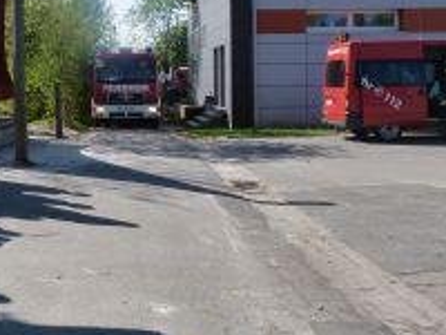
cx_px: 114
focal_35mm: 50
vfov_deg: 28.7
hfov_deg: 37.3
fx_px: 644
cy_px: 85
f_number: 5.6
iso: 125
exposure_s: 1/250
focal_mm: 4.5
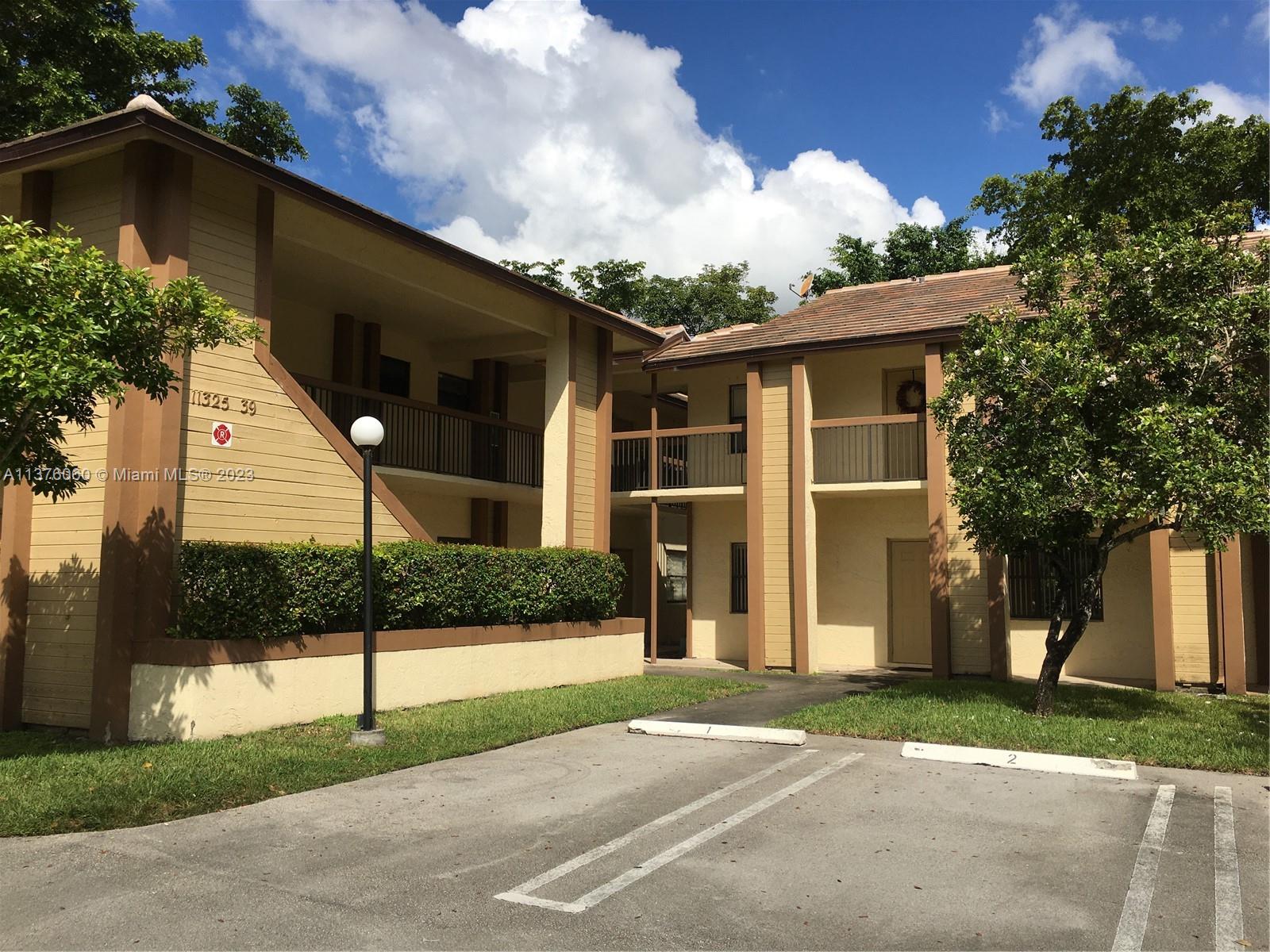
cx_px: 635
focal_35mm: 29
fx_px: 1064
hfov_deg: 61.7
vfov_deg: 48.2
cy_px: 476
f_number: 2.2
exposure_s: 1/2404
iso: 25
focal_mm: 4.15
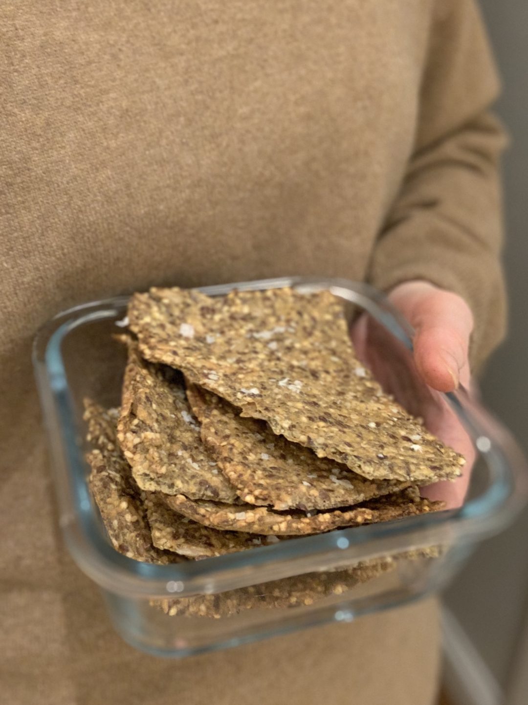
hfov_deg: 44.1
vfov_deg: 56.8
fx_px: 651
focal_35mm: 32
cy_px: 352
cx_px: 264
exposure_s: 1/25
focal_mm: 2.87
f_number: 2.2
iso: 320
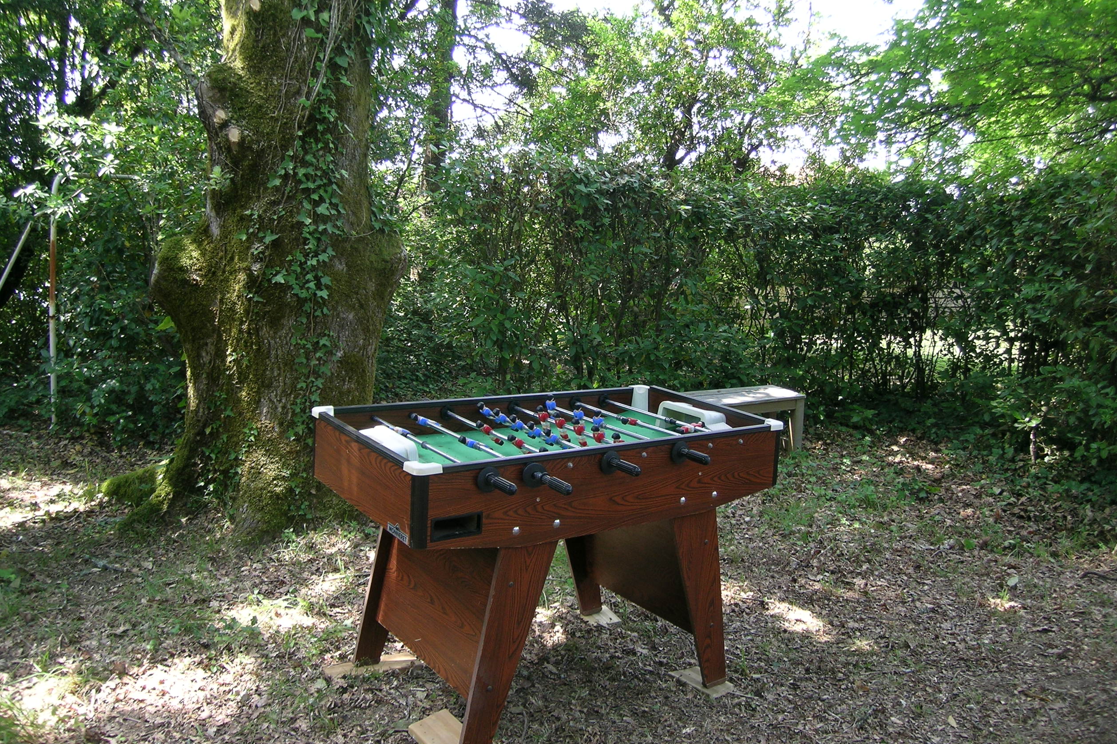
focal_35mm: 30
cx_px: 568
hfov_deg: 61.9
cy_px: 335
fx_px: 931
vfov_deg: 43.5
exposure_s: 1/74.2
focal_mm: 5.8
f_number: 3.1
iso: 50
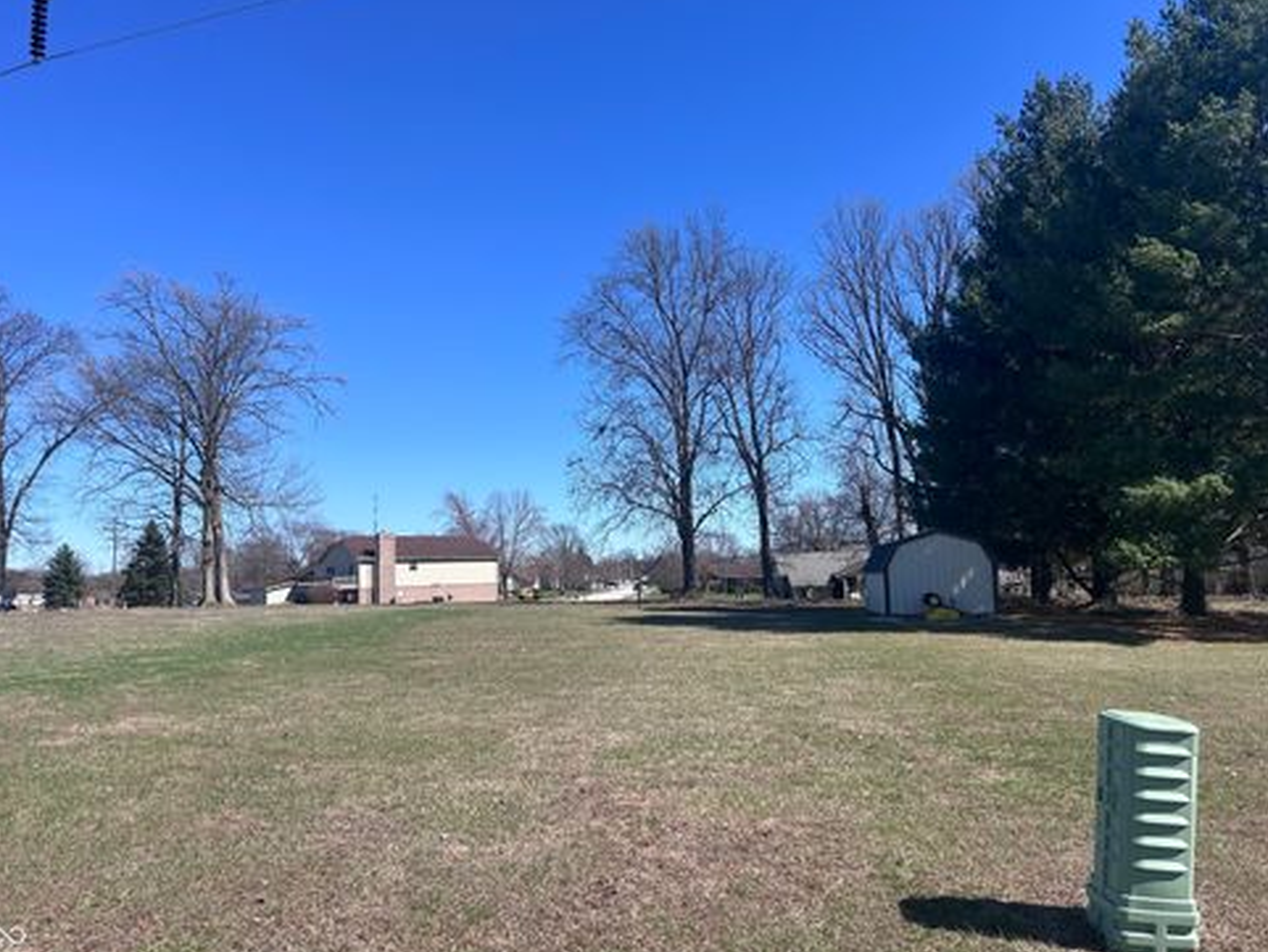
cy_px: 471
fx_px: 989
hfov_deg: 65.3
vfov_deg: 51.4
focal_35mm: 27
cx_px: 627
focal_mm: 5.7
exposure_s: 1/3704
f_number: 1.5
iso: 50
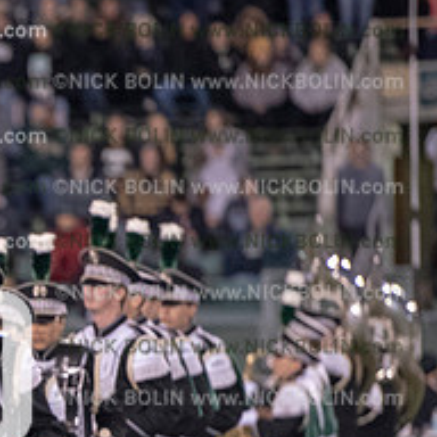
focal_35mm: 513
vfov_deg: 3.4
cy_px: 399
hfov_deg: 3.4
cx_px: -130
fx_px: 7327
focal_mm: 200
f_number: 3.2
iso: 5000
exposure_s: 1/1250
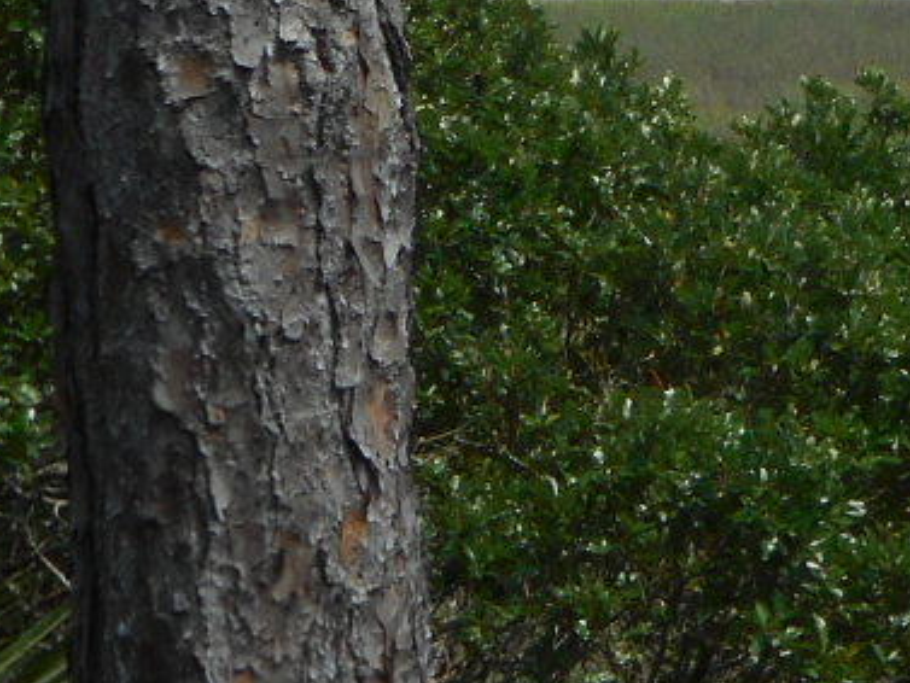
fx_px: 13043
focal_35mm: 496
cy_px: -24
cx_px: 1856
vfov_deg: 3.0
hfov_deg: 4.0
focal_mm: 20.9
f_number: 5.9
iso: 80
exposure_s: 1/320
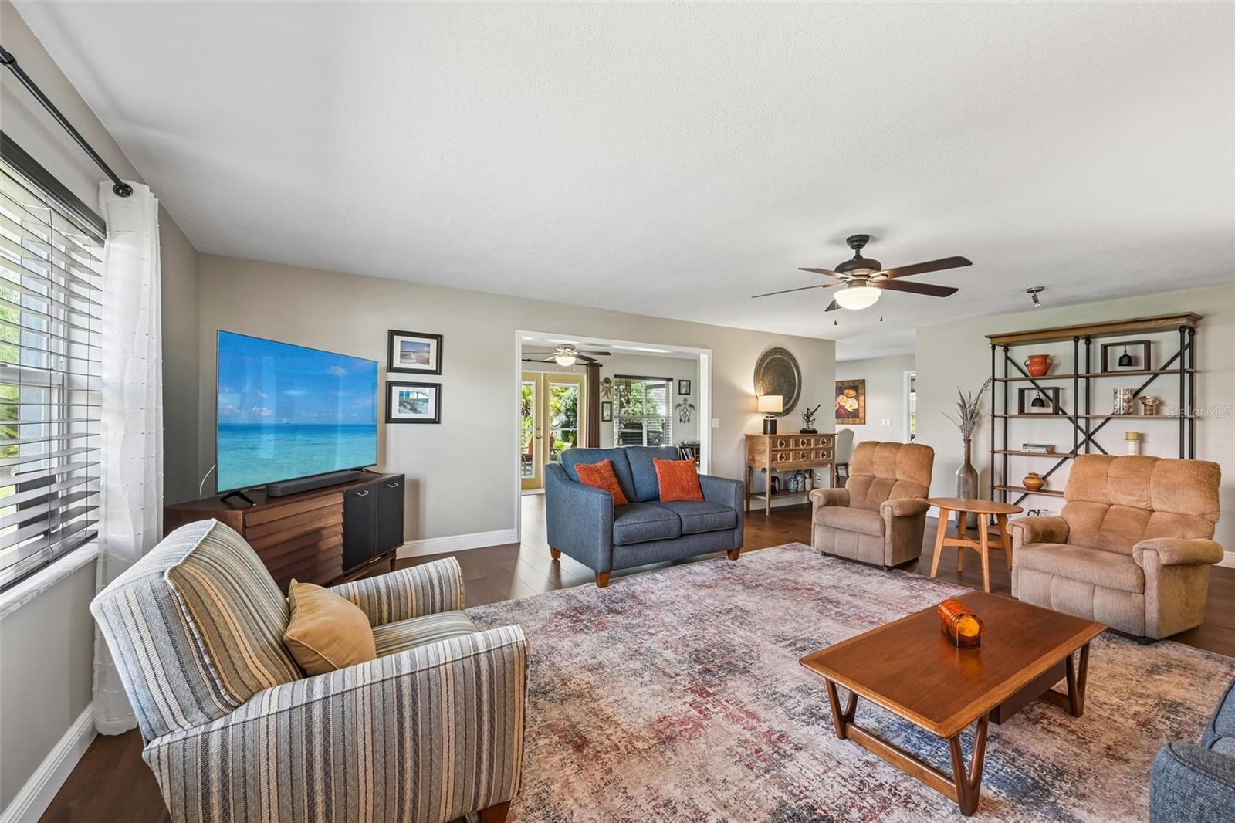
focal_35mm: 14
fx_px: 480
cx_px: 618
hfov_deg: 104.3
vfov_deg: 81.2
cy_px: 412
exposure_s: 1/13
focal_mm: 14
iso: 400
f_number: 8
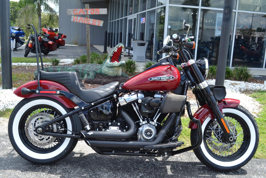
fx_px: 266
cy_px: 89
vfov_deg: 36.9
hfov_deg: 53.1
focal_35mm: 36
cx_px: 133
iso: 100
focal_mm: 24
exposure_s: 1/125
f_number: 5.6
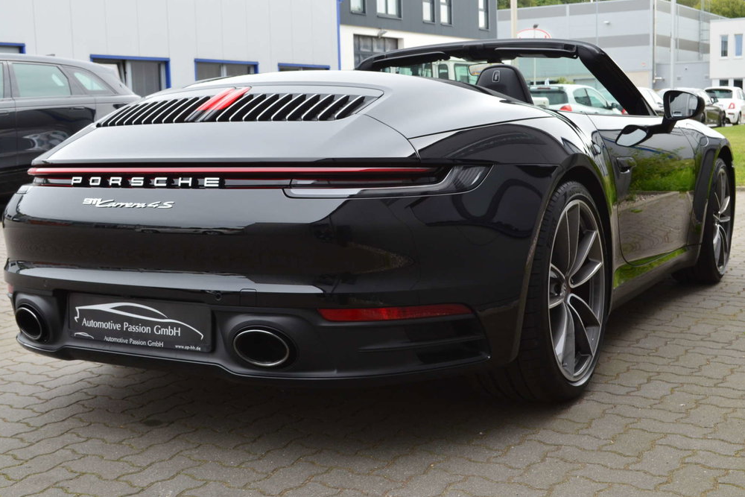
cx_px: 373
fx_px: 1014
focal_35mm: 49
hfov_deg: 40.3
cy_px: 246
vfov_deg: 27.5
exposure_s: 1/160
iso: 400
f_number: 9
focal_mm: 32
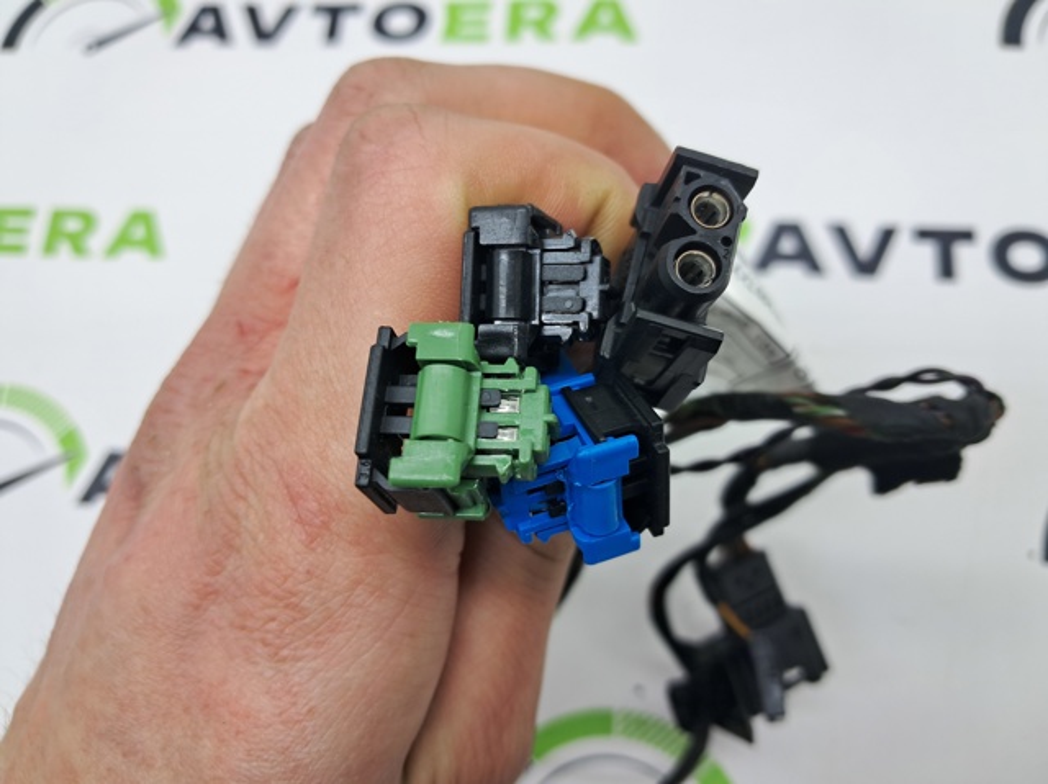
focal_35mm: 27
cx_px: 524
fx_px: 817
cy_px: 392
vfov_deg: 51.3
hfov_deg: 65.4
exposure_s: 1/60
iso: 50
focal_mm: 4
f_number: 1.8
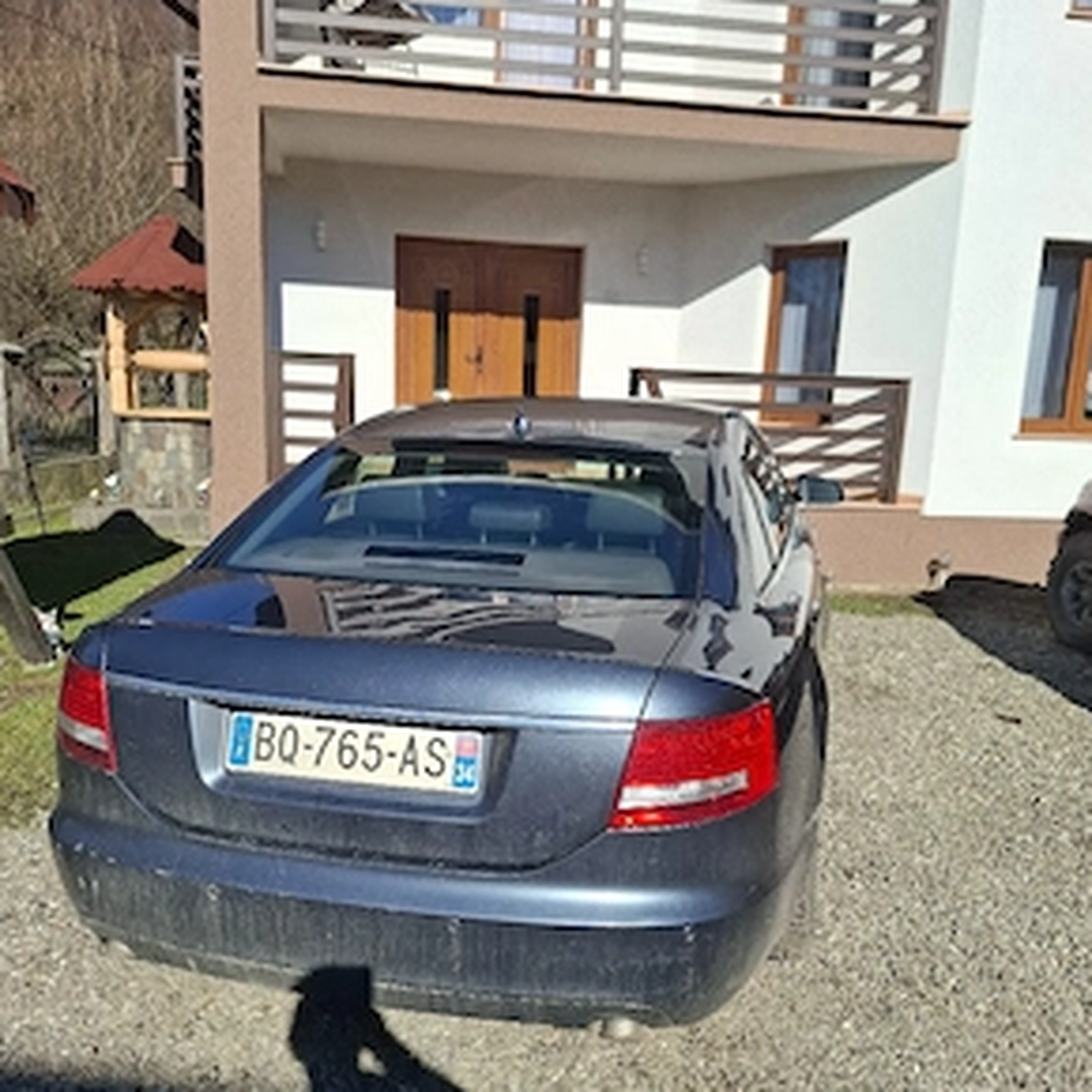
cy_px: 584
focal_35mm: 28
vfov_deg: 57.2
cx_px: 561
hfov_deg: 57.3
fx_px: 999
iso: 50
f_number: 1.8
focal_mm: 5.54
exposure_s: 1/3333
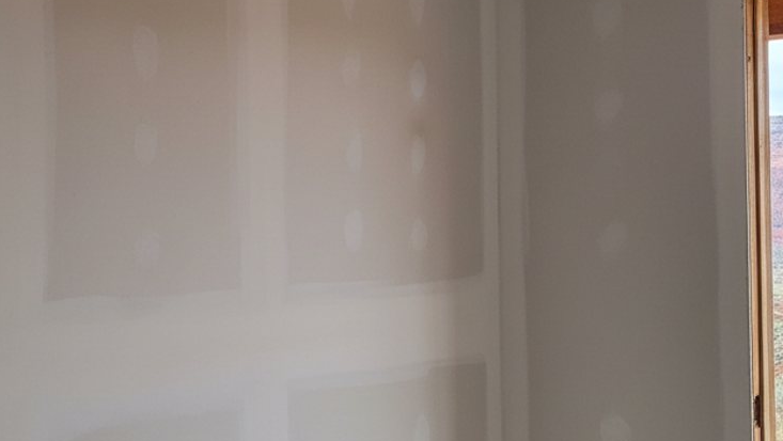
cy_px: 209
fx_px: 852
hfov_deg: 48.6
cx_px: 262
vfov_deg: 29.0
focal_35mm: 41
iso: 1280
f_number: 1.8
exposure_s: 1/1919
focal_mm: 6.4
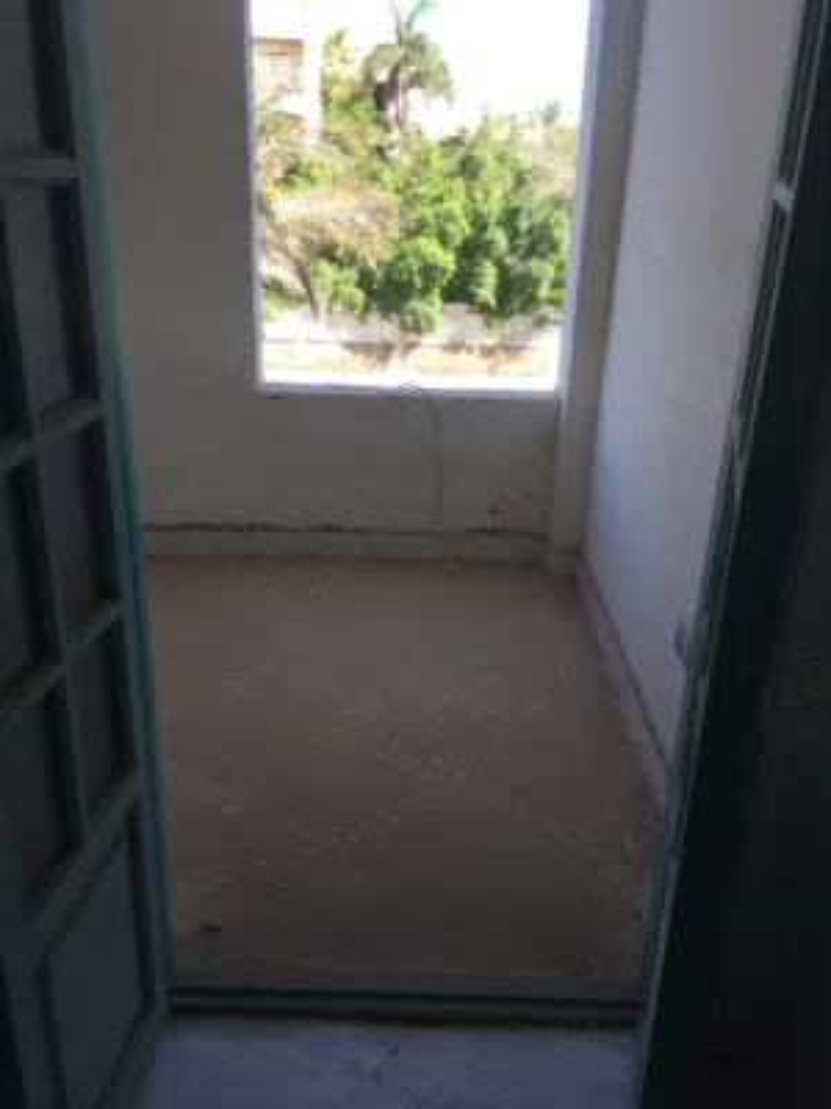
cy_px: 554
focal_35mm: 29
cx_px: 416
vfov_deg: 61.7
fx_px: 928
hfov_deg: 48.2
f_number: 2.2
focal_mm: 4.15
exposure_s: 1/395
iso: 32
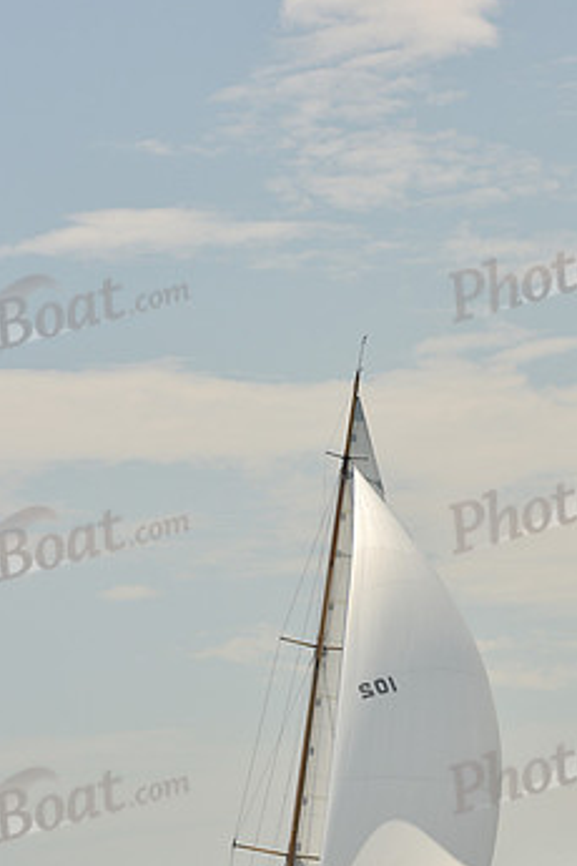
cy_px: 655
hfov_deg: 8.2
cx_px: 320
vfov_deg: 12.2
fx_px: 4039
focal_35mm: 168
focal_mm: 100
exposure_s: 1/640
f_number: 7.1
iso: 250
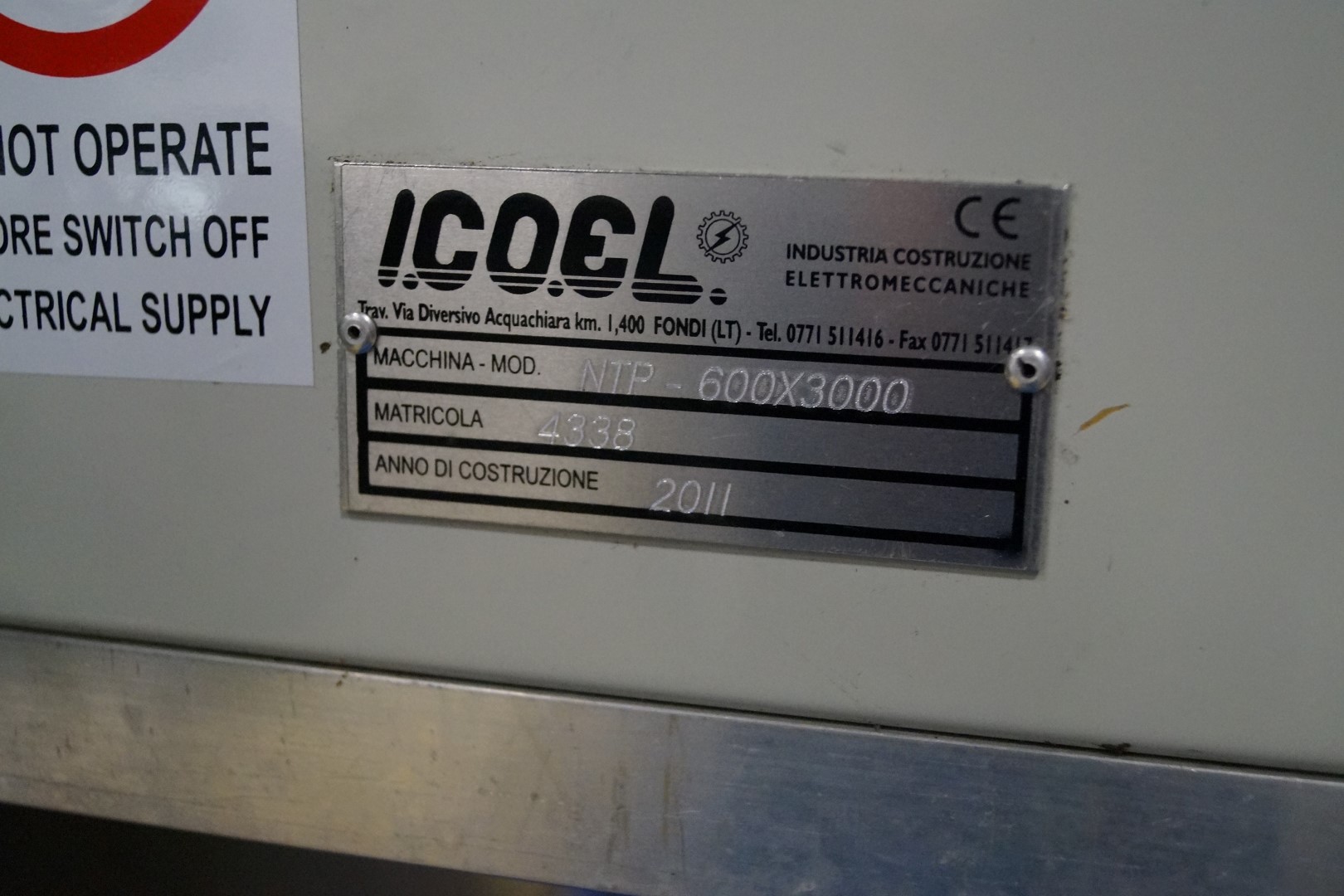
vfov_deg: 31.9
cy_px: 448
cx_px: 672
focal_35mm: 42
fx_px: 1568
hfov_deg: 46.4
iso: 3200
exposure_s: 1/80
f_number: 4.5
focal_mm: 28
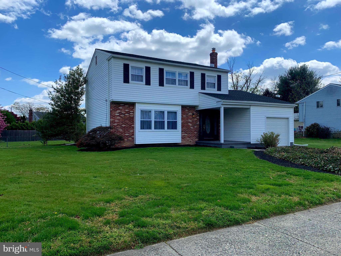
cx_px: 170
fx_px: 256
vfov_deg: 53.1
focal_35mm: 26
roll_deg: +0.8
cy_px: 128
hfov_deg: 67.3
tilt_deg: +2.0
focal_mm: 4.25
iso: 25
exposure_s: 1/2915
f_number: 1.8
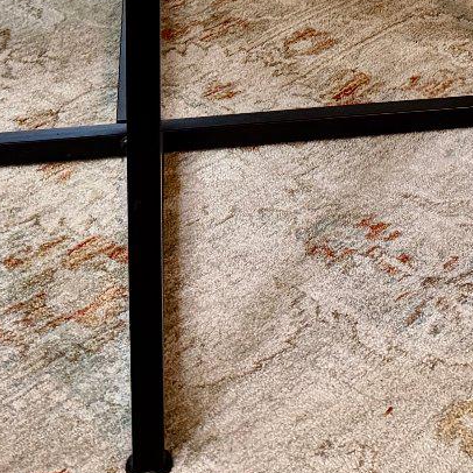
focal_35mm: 107
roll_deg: -0.6
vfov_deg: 14.3
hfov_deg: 15.9
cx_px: 495
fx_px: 1654
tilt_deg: -13.8
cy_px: -389
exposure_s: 1/60
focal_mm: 6.76
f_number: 1.78
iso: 200
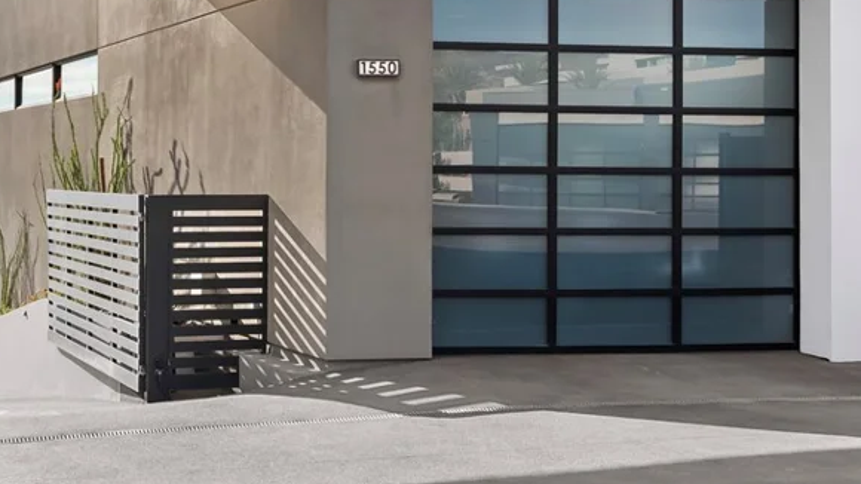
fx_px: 1392
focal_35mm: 61
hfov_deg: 33.5
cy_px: 152
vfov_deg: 19.6
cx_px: 191
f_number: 8
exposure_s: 1/500
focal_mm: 22
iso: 250
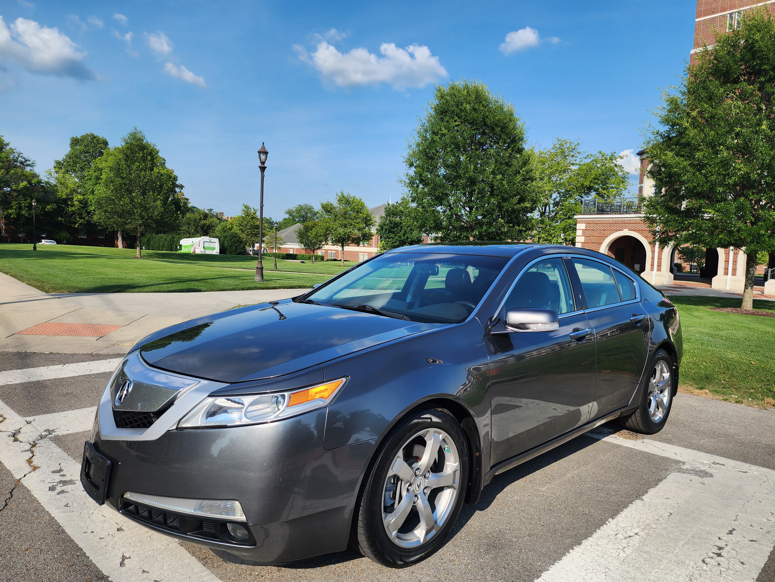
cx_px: 388
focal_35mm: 23
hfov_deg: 73.9
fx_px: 515
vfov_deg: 58.9
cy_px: 291
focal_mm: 6.4
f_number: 1.8
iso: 12
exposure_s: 1/907
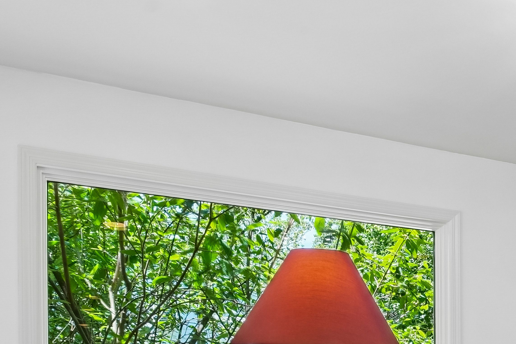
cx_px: 487
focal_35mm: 49
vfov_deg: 24.5
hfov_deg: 37.1
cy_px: 431
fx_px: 702
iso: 400
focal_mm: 16
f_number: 8
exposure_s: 1/20
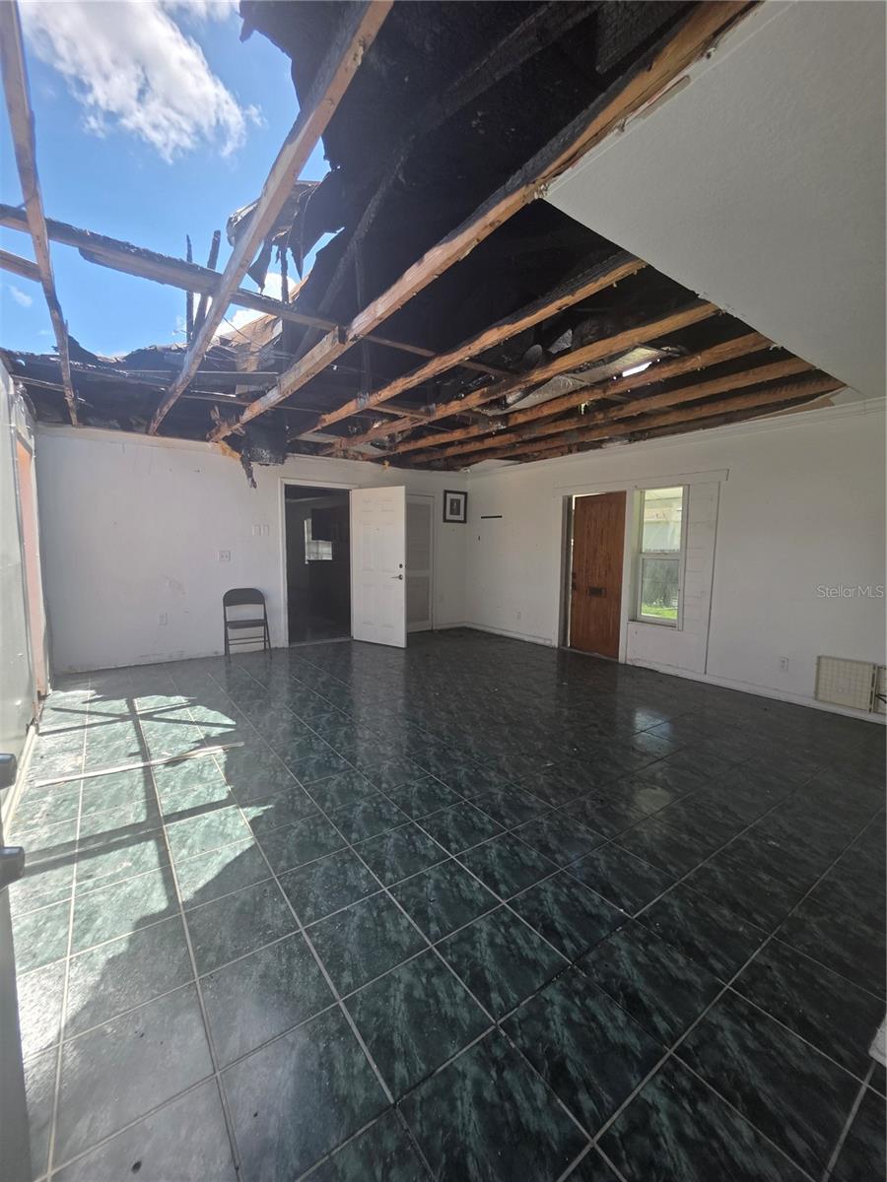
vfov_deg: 106.2
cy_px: 591
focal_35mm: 13
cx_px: 444
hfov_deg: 89.9
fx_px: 444
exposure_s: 1/2000
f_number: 1.9
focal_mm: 2.2
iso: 160
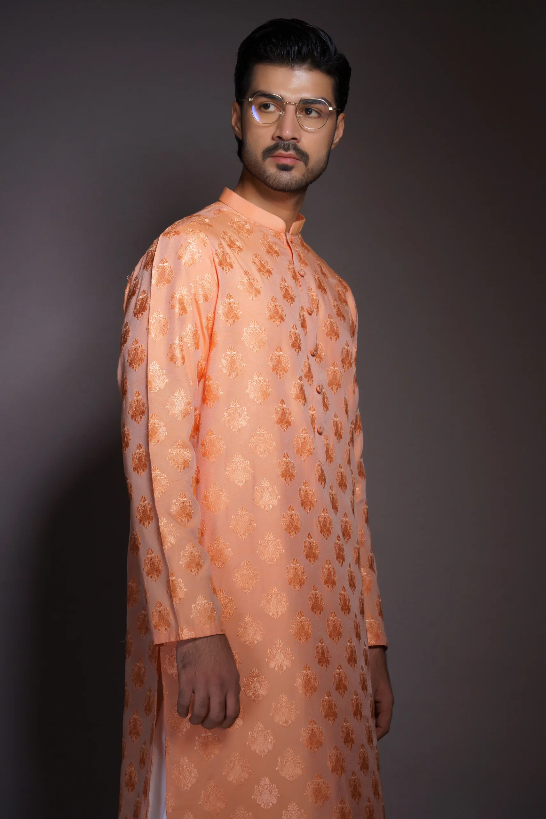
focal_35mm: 89
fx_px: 2024
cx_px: 273
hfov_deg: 15.4
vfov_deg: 22.9
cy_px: 410
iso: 320
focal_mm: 89
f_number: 8
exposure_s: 1/160
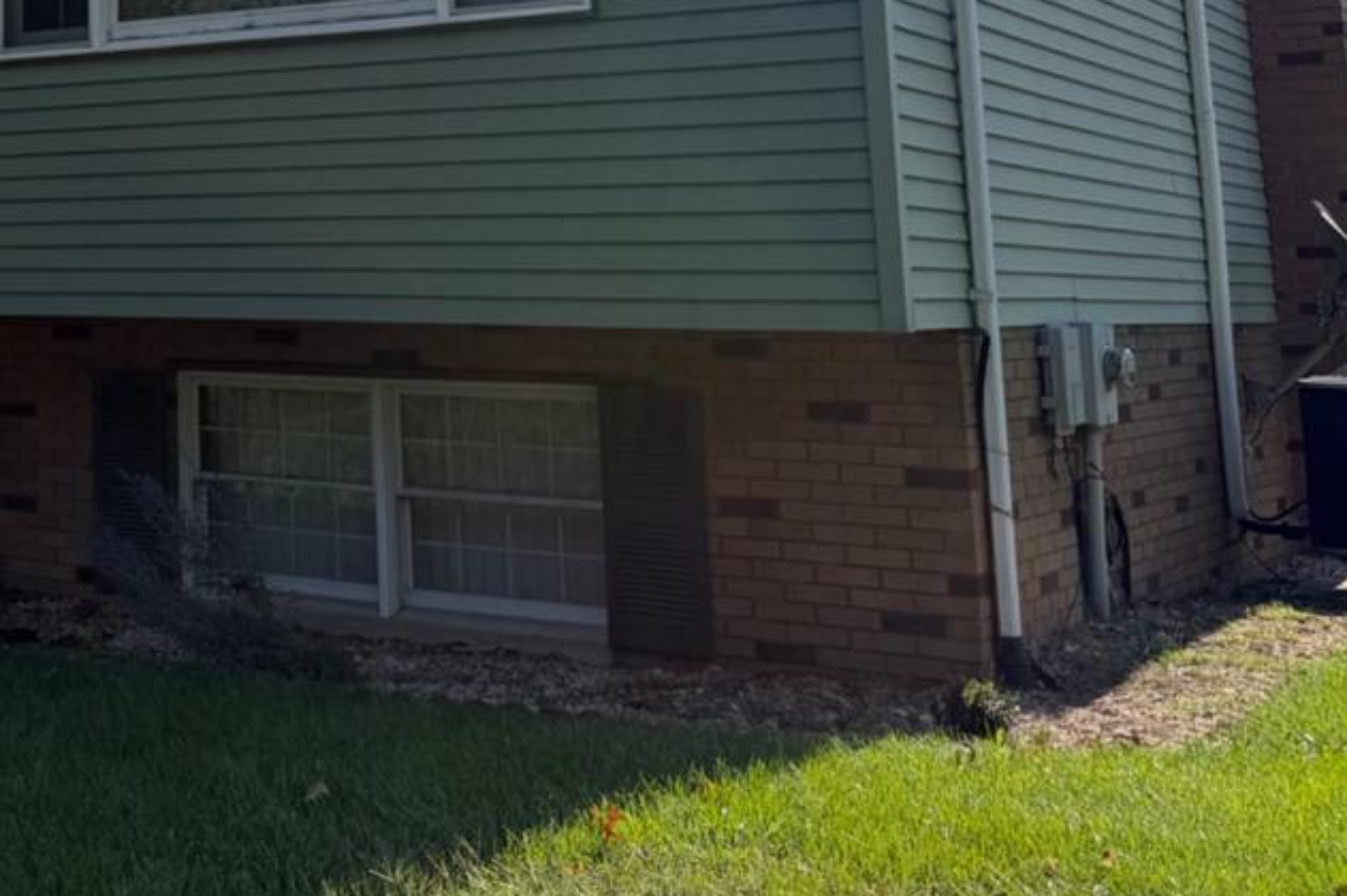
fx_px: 2132
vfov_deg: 22.4
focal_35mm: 57
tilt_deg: +9.4
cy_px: -90
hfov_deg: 31.7
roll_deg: +0.2
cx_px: -68
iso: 80
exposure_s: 1/5319
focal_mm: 6.76
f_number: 1.78
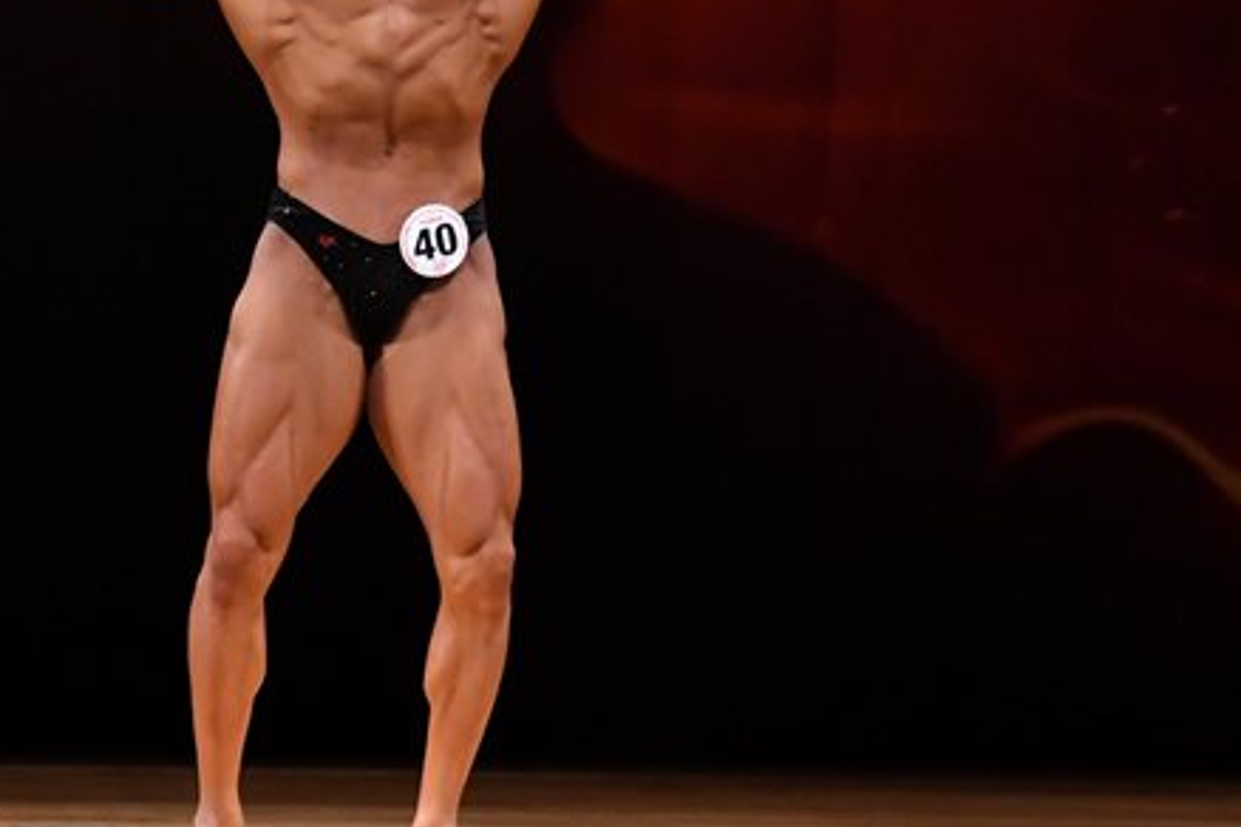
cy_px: 295
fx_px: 13719
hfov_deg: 5.2
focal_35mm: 398
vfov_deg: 3.5
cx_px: 239
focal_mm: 150
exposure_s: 1/400
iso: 4000
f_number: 5.6
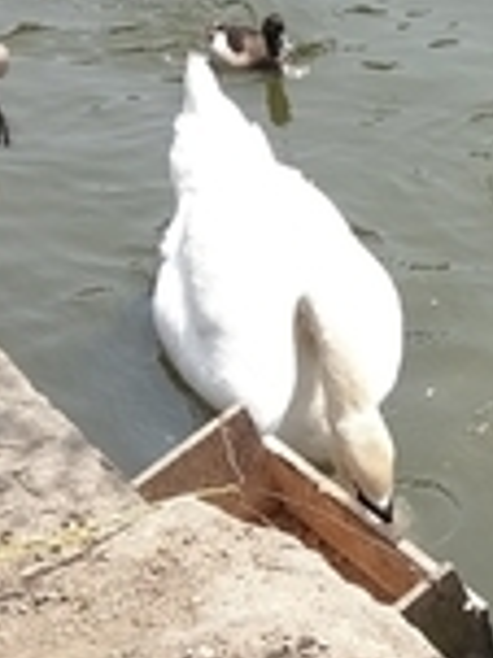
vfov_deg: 14.3
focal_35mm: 138
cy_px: 231
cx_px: 624
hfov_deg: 10.5
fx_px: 2624
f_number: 1.8
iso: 100
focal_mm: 4.58
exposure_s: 1/1455
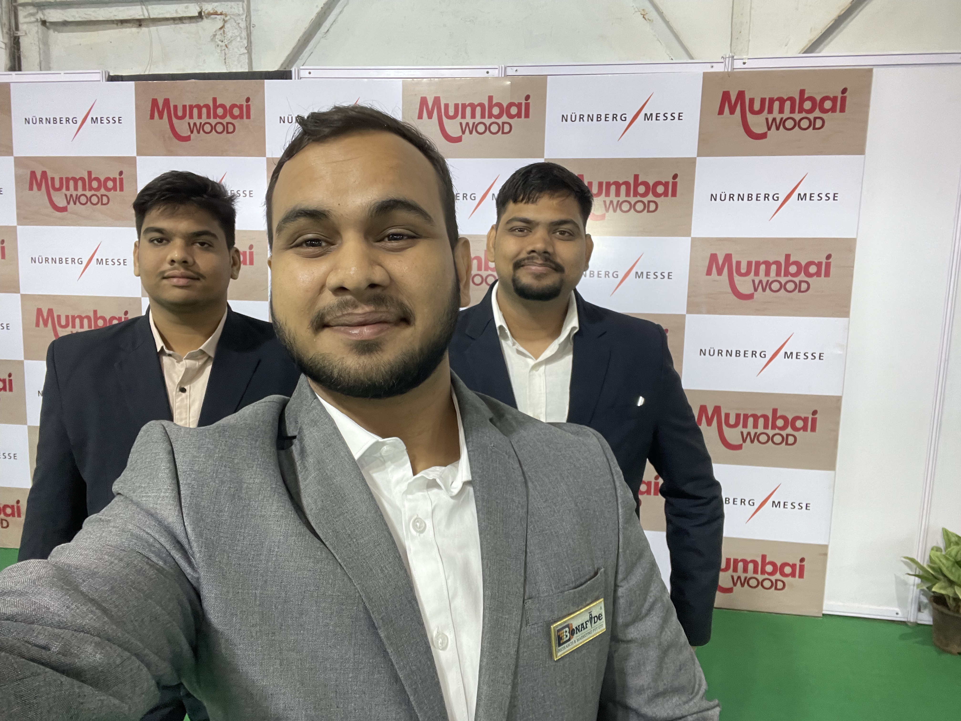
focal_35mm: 23
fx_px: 639
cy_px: 360
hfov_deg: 73.9
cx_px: 480
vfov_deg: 58.9
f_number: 2.2
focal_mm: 2.71
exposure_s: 1/50
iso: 320
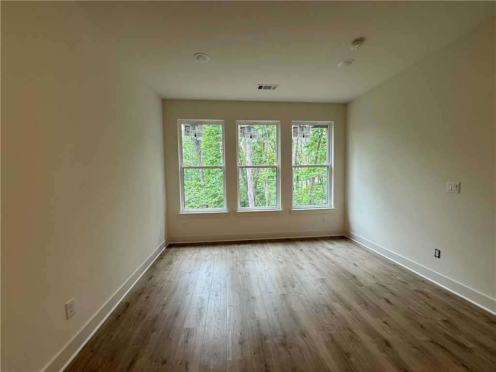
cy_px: 186
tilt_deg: -3.1
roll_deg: +1.2
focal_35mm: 14
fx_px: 201
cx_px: 248
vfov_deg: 85.7
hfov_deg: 102.1
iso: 80
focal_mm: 2.22
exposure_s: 1/120
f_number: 2.2
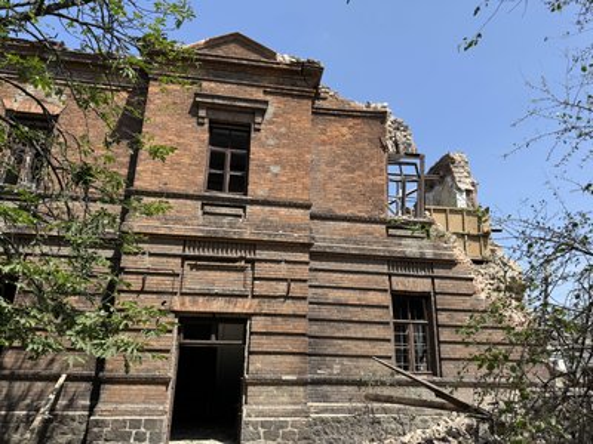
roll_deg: -1.8
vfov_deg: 56.8
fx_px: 411
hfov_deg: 71.6
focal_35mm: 24
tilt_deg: +19.1
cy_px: 222
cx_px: 296
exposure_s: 1/2959
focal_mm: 6.76
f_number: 1.78
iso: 80
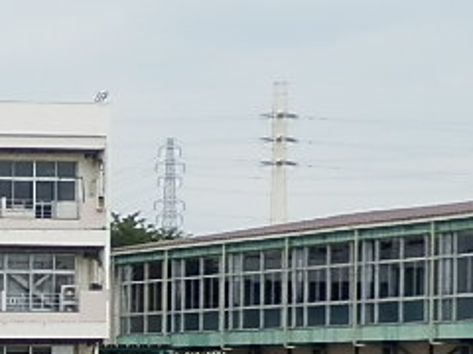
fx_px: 3211
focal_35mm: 235
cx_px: -461
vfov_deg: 6.2
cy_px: 560
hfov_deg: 8.0
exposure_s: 1/400
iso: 80
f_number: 4.2
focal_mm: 7.9
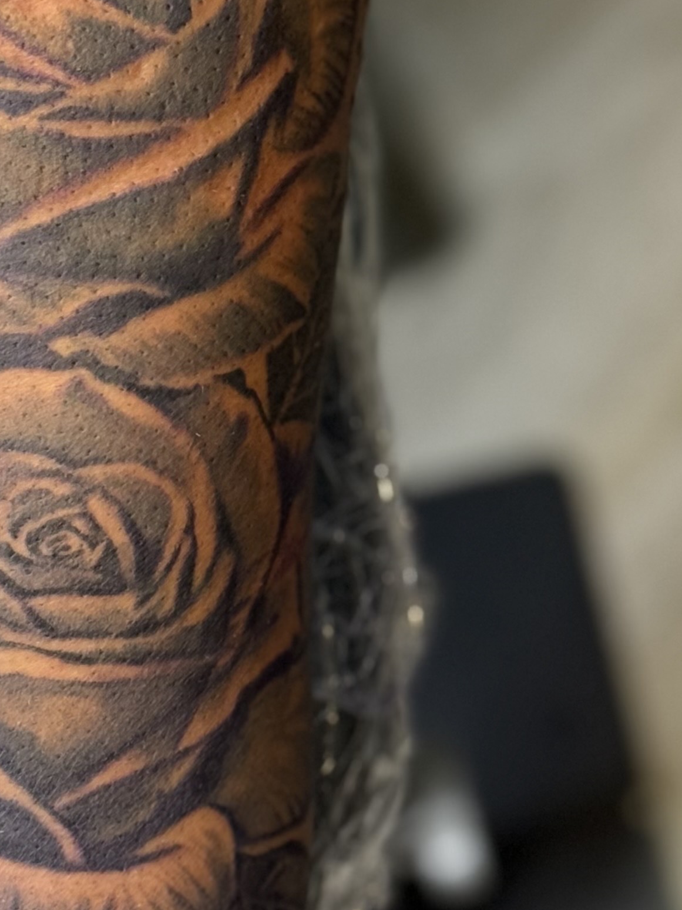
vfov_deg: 15.8
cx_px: 235
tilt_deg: -66.8
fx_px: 3284
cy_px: 411
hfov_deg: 11.8
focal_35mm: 125
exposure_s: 1/40
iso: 320
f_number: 1.78
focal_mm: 6.76
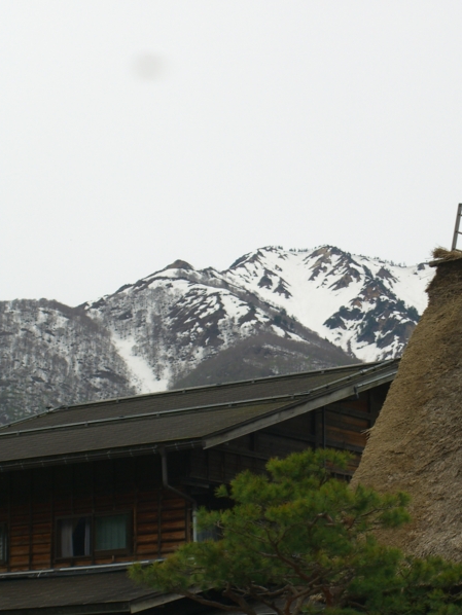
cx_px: 293
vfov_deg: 15.5
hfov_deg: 11.7
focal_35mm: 127
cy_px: 383
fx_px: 2258
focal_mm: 19.7
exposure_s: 1/320
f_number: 4.8
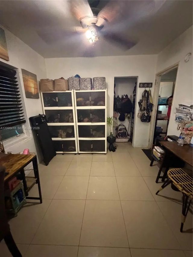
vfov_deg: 102.1
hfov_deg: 85.7
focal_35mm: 14
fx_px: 104
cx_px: 96
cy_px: 128
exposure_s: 1/30
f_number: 2.2
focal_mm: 2.22
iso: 1250
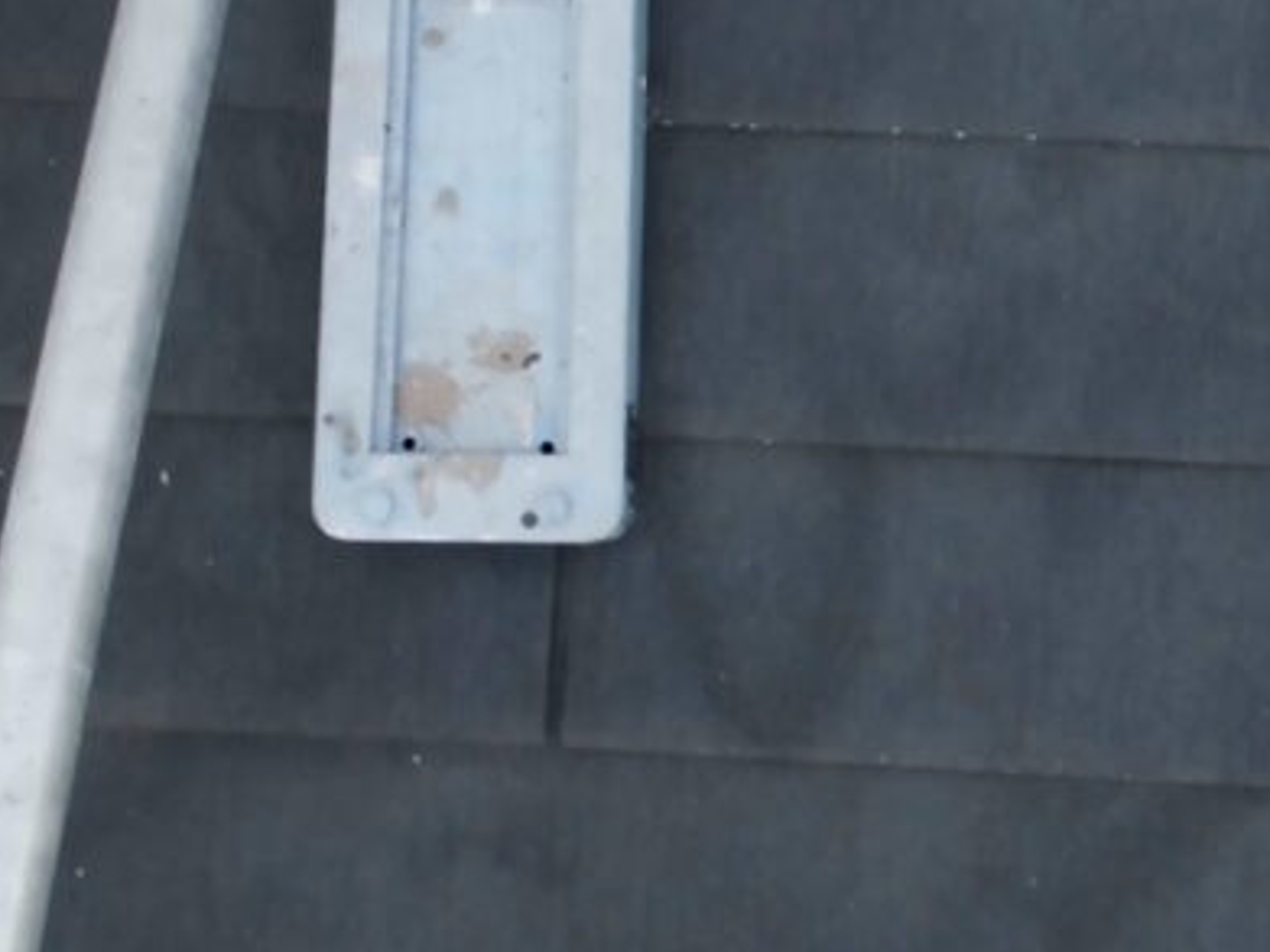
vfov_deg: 16.3
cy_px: 45
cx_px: 1140
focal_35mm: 89
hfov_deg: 21.5
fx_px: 3264
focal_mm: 6.1
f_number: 4
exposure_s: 1/60
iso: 200
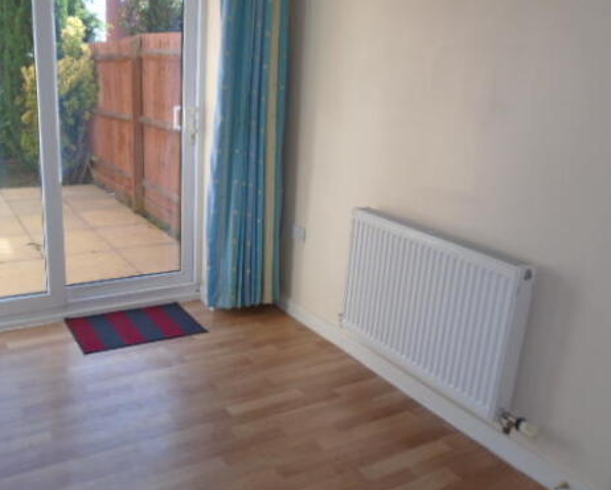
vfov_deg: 45.8
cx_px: 247
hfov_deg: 55.3
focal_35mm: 32
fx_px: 579
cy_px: 242
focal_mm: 4.6
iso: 100
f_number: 3.2
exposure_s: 1/125
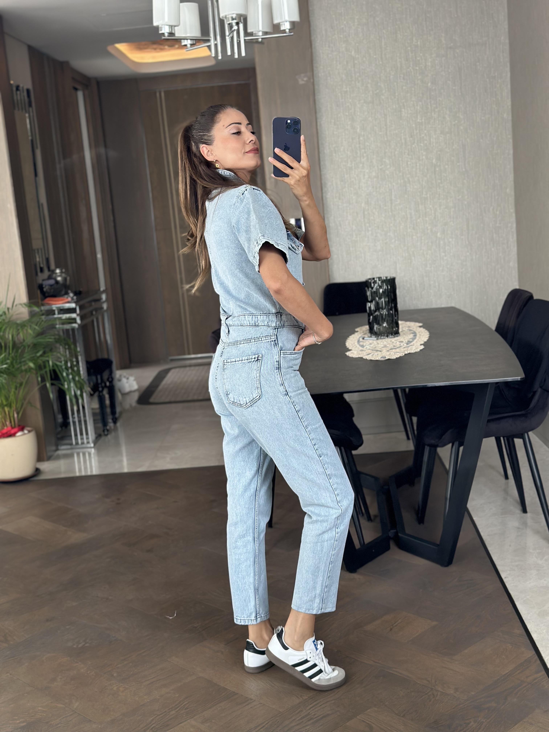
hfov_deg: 30.3
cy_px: 366
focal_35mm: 48
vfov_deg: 39.7
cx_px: 274
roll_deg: +4.4
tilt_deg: -17.3
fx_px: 1015
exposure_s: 1/91
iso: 125
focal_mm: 6.86
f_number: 1.78
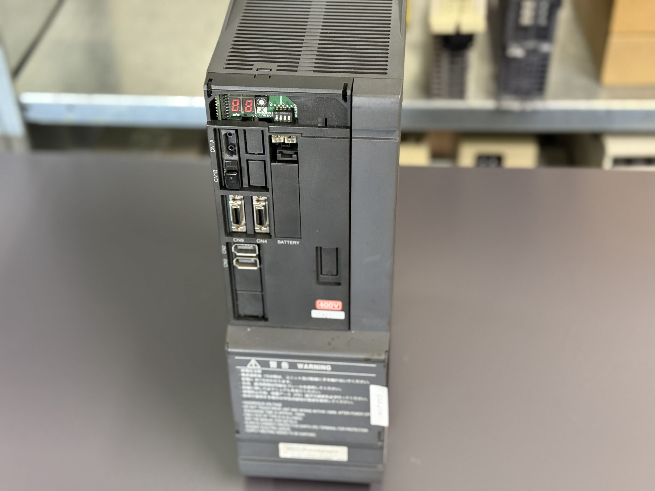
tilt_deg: -39.4
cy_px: 246
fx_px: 908
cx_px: 328
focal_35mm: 48
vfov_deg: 30.3
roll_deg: +0.6
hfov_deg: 39.7
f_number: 1.78
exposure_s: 1/33
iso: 320
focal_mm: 6.76
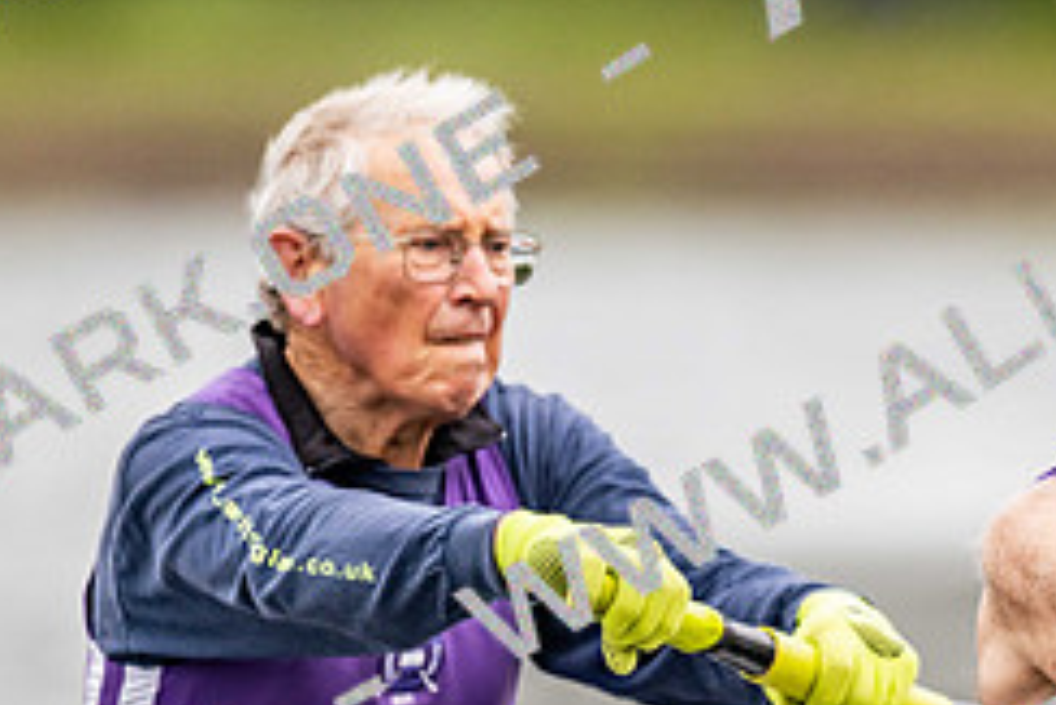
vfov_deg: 1.0
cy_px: 673
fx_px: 41823
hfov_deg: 1.4
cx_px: 991
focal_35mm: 1425
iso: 800
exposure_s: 1/2500
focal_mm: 600
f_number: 4
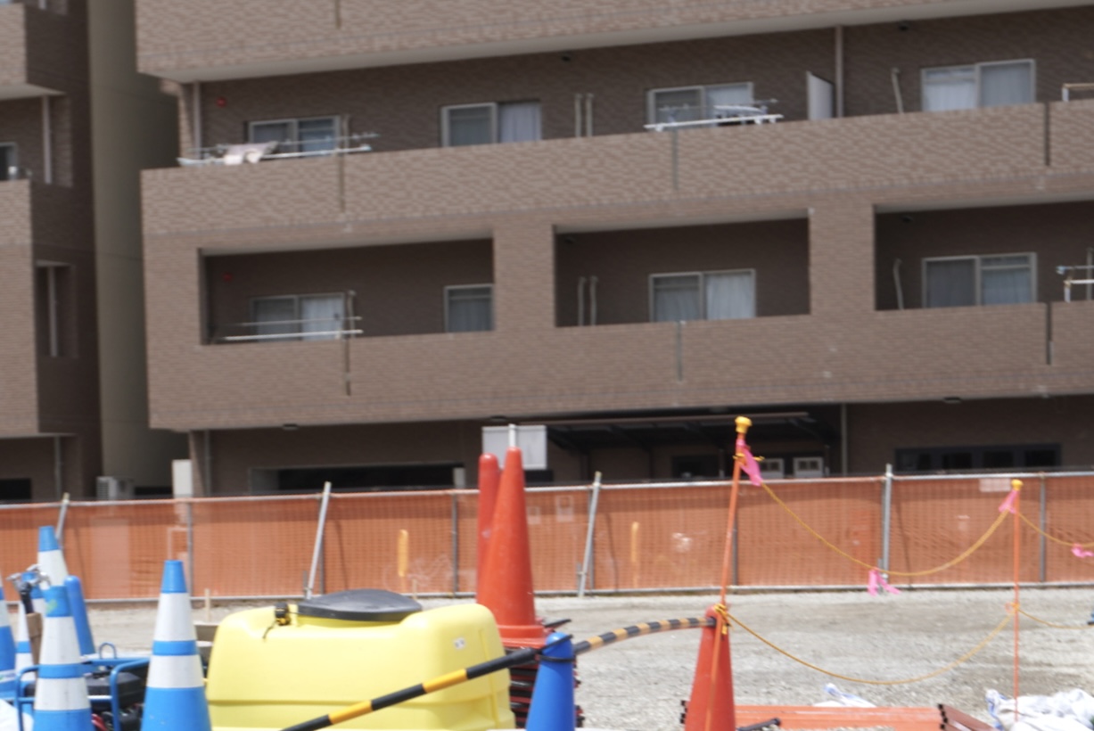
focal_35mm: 75
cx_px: 547
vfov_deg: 18.2
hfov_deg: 27.0
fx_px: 2281
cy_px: 366
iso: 100
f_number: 8
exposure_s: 1/320
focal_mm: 50
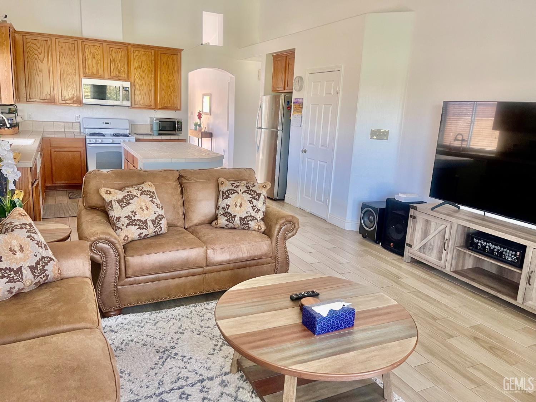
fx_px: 387
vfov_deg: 54.9
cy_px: 201
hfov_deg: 69.4
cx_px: 268
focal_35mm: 25
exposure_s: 1/60
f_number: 1.6
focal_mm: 5.1
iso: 160
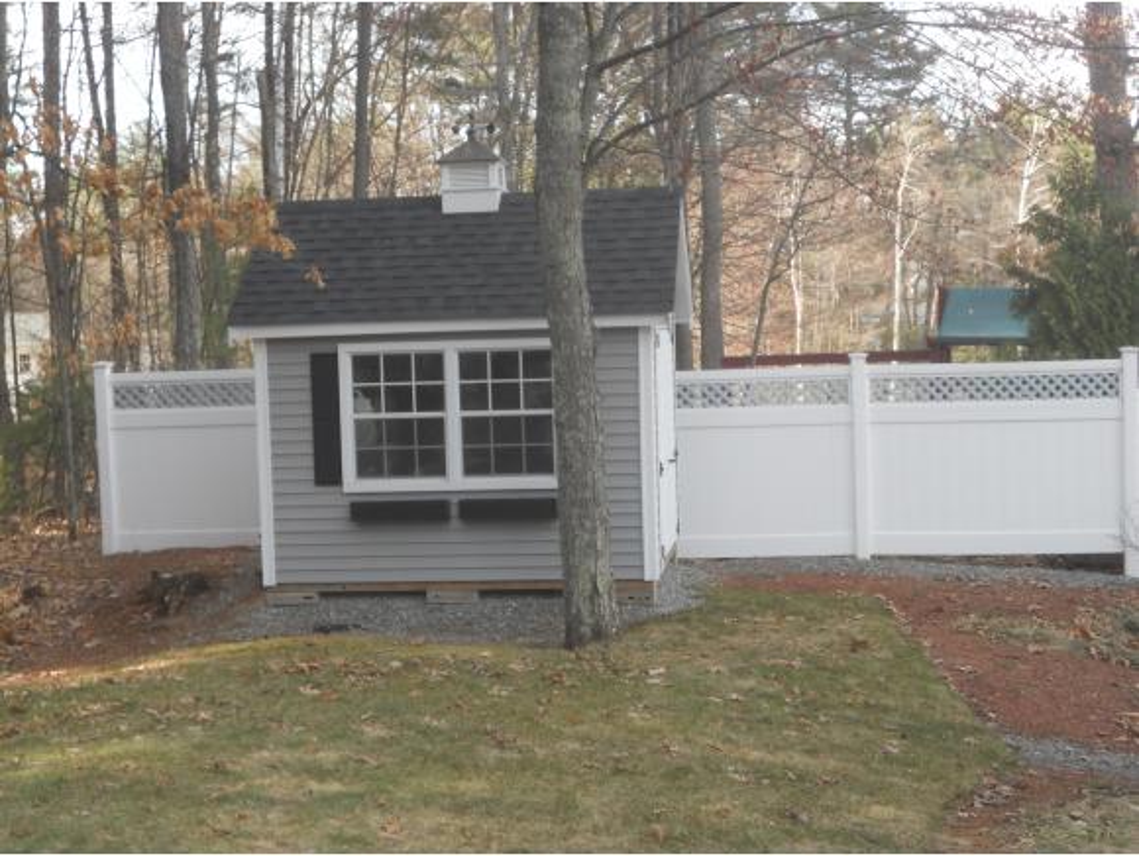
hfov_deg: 35.5
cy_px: 428
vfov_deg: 27.1
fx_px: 1778
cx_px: 570
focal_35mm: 54
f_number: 4.8
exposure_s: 1/80
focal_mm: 9.8
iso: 80
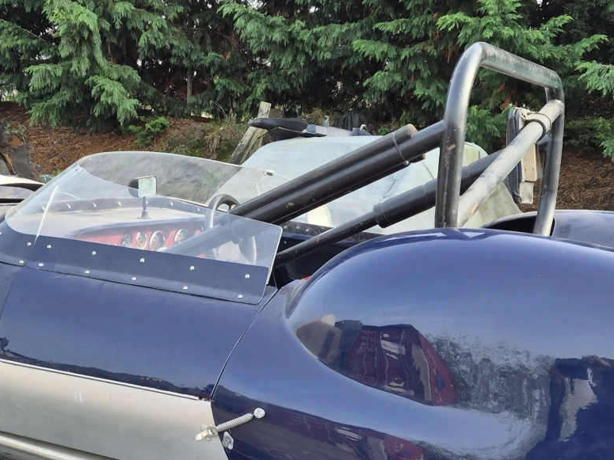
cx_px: 181
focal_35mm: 57
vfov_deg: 25.5
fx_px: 1011
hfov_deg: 33.3
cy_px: 317
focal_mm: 5.4
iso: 25
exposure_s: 1/359
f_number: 1.8
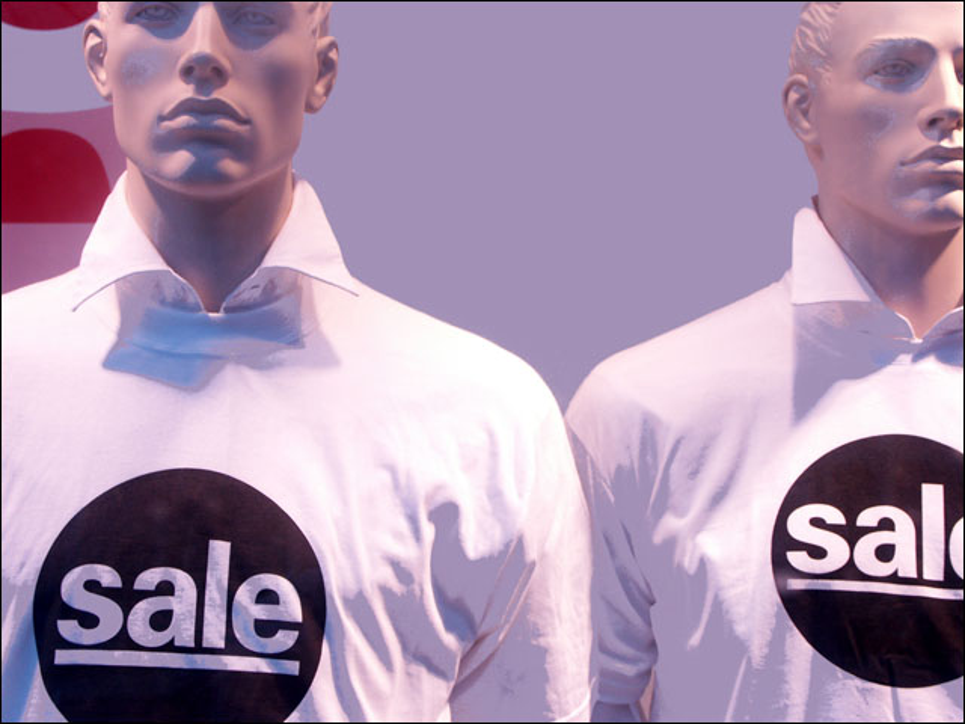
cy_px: 362
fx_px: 1979
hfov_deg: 27.4
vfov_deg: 20.7
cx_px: 482
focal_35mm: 71
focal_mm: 17.64
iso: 100
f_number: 4
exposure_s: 1/125
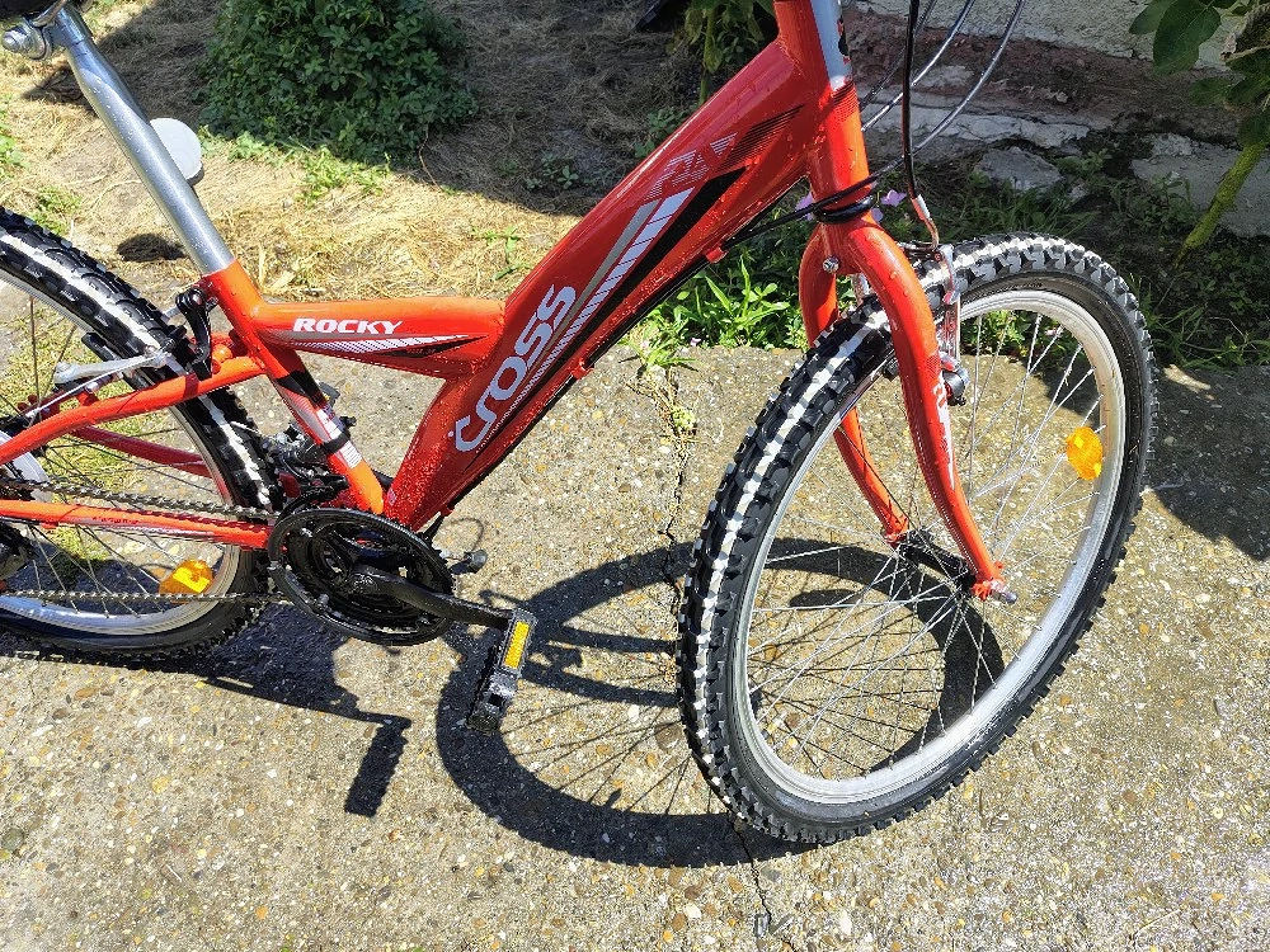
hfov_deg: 71.6
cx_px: 635
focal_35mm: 24
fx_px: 881
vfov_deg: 56.8
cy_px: 476
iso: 100
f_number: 1.8
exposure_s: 1/714
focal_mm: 5.56
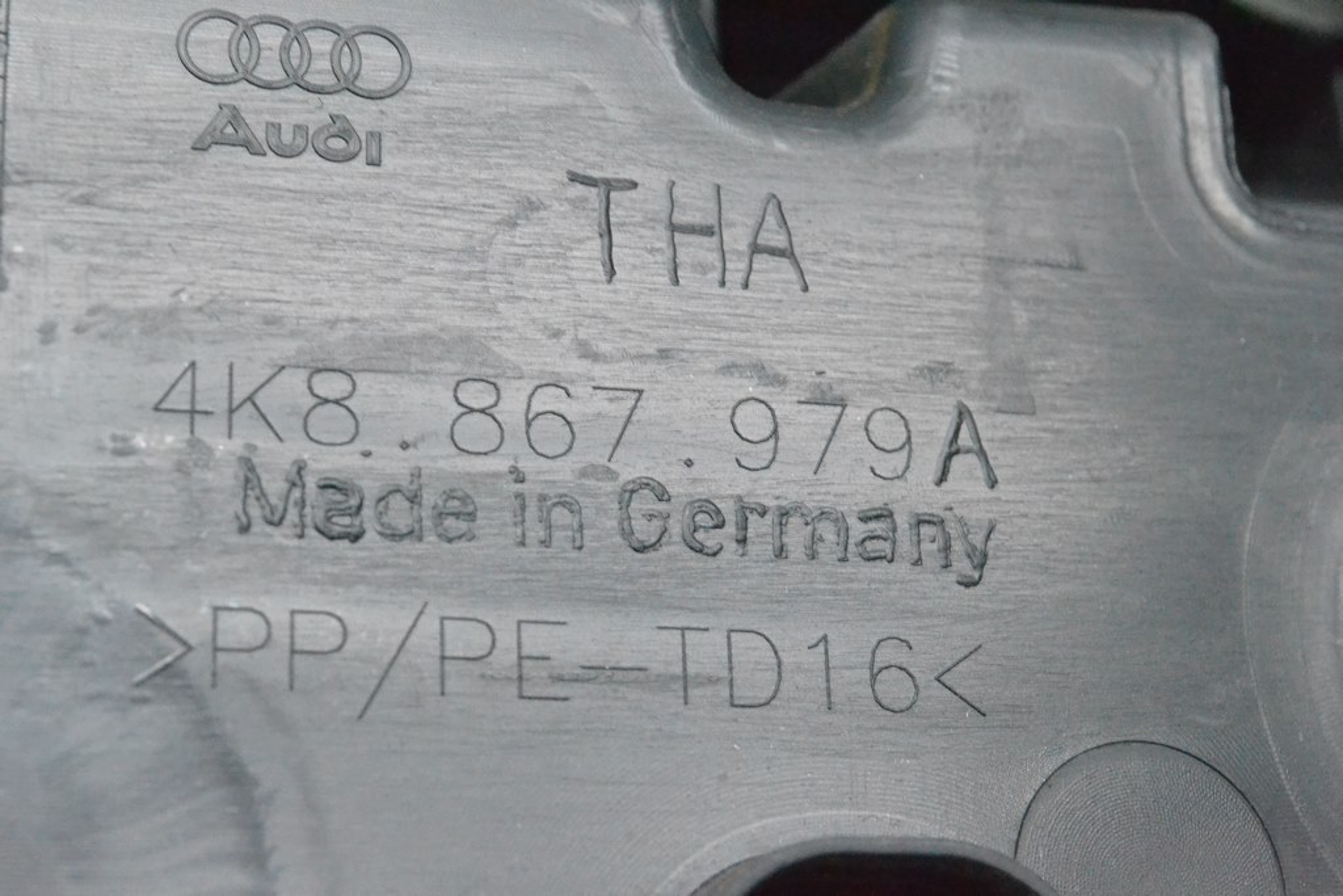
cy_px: 448
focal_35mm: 82
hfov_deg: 24.6
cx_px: 672
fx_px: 3078
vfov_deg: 16.6
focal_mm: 55
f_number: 10
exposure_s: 1/125
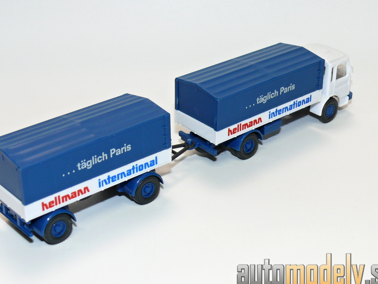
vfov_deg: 21.3
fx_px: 753
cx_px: 171
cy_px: 125
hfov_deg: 28.2
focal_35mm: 69
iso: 100
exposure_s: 1/30
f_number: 4
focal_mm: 9.9
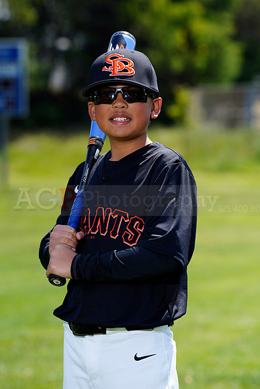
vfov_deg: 10.3
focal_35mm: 200
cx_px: 130
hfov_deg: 6.9
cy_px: 194
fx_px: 2165
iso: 100
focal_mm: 200
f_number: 6.3
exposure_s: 1/250
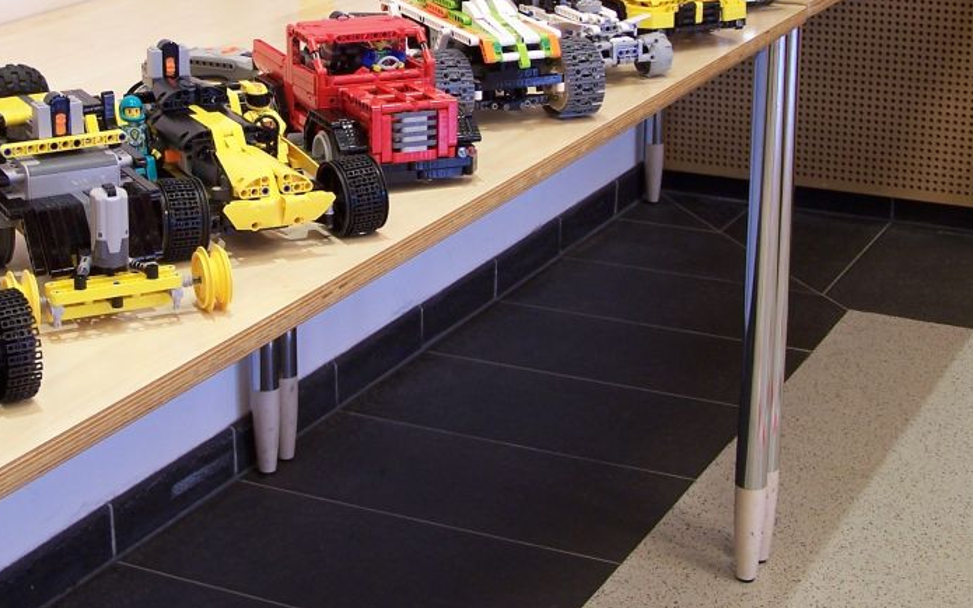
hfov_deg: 27.4
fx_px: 1988
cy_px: 123
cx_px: 382
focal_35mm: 75
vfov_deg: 17.2
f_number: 3
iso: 80
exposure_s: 1/8
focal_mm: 8
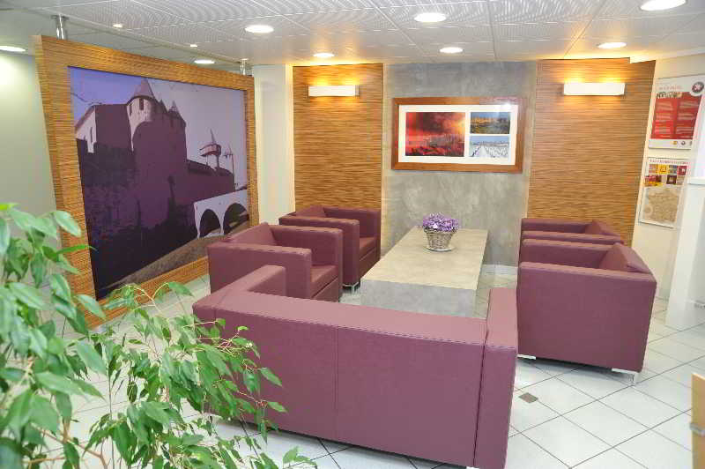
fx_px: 470
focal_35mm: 24
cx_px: 352
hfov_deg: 73.8
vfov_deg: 53.1
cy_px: 234
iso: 320
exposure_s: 1/20
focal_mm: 24
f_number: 6.3
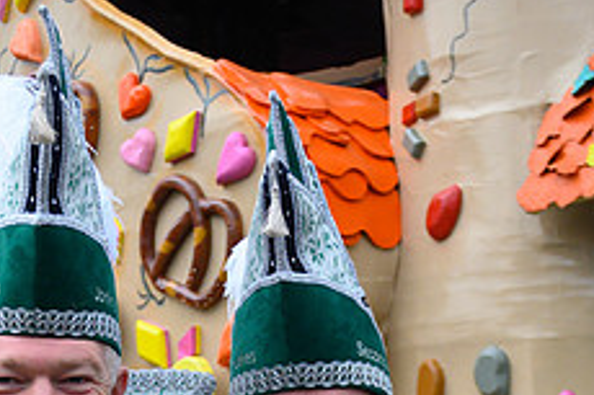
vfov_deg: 9.4
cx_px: 129
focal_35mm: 144
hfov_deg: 14.2
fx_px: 2374
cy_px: 445
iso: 400
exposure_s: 1/800
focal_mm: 38
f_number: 6.3
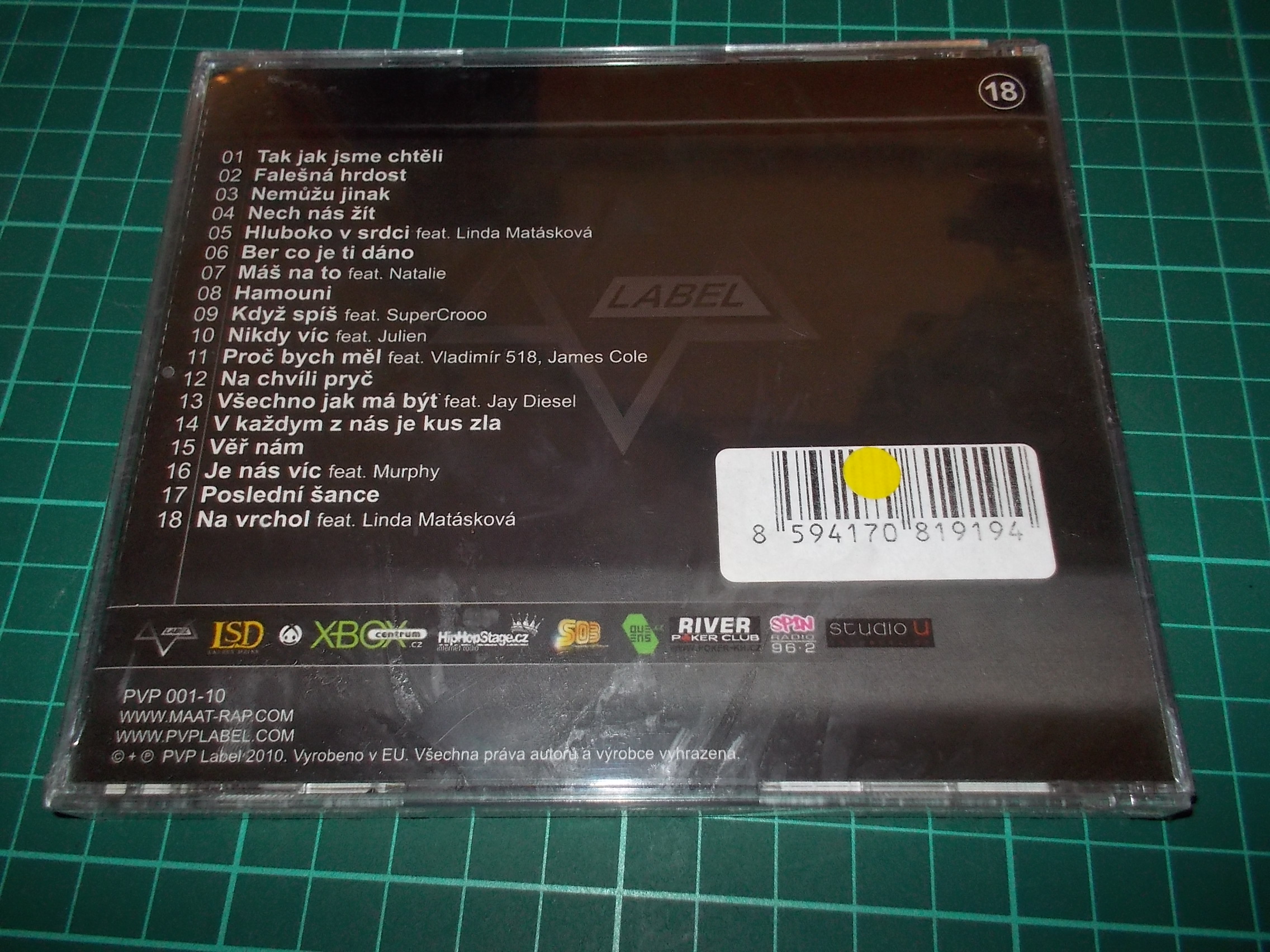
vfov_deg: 48.2
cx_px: 635
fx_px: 1064
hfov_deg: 61.7
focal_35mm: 29
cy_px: 476
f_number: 3.3
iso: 200
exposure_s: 1/30
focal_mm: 4.1
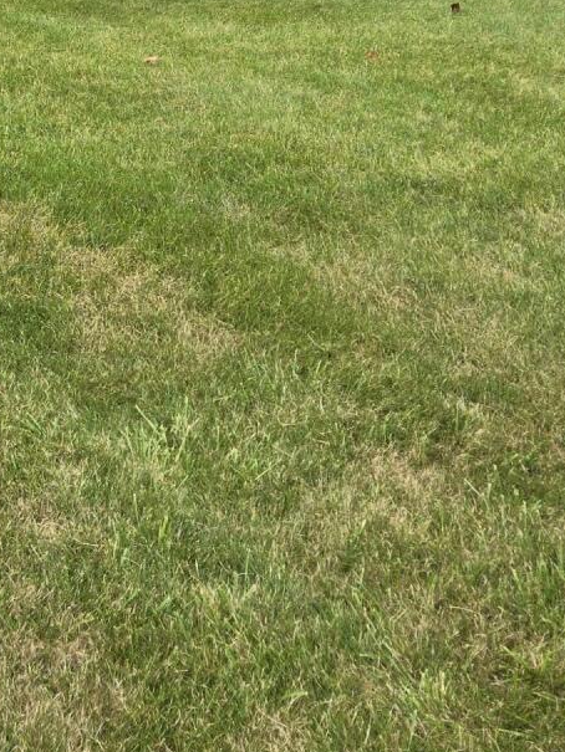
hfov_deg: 19.0
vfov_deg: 24.4
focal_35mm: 76
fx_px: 1653
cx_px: 44
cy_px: -17
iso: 25
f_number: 1.8
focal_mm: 5.4
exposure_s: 1/1176
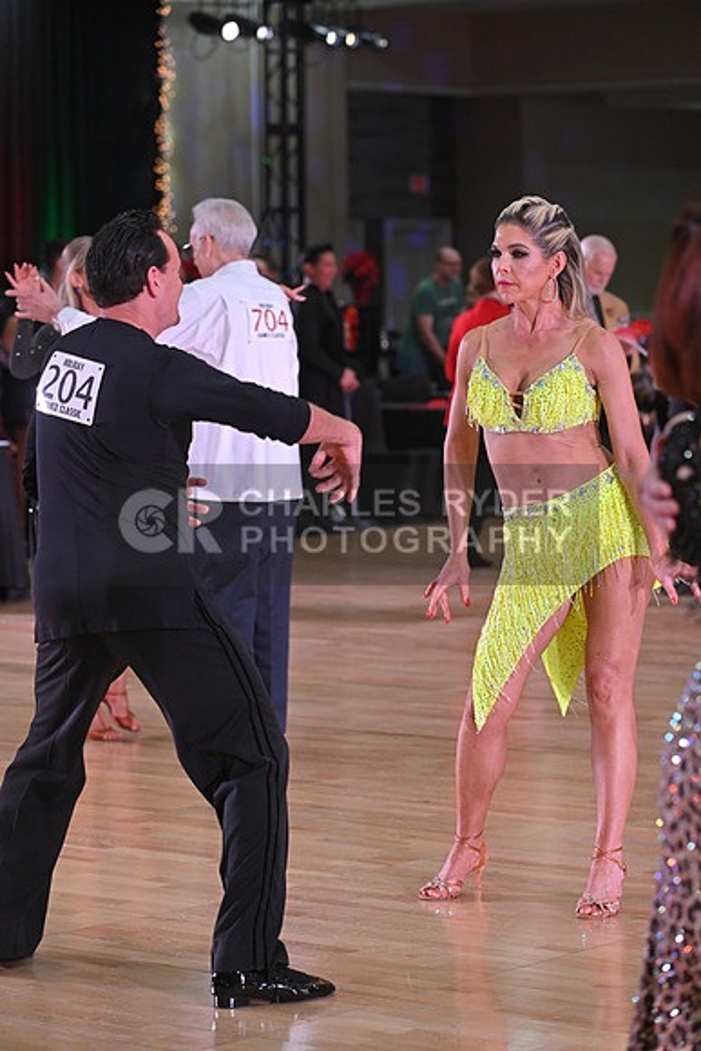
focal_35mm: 120
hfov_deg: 11.4
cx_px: 350
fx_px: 3503
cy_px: 526
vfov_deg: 17.1
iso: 2000
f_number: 5
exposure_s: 1/320
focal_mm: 120
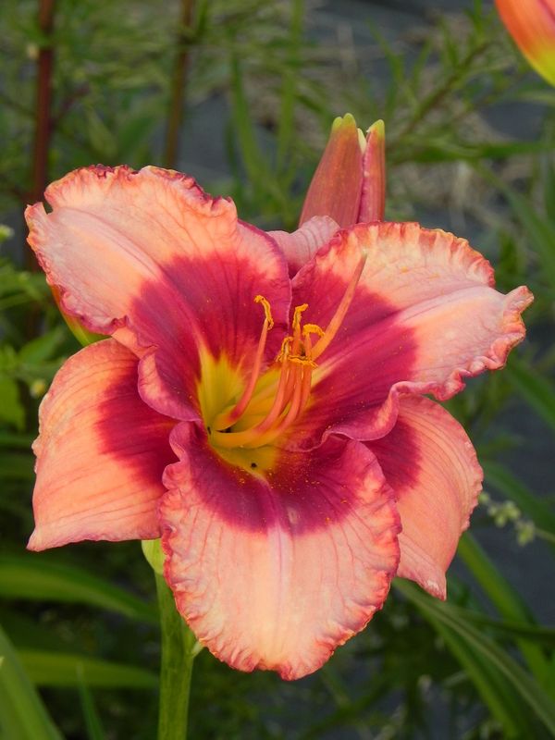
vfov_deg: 10.7
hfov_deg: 8.1
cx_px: 278
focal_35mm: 184
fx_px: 3933
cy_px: 370
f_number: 5.6
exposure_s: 1/25
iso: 160
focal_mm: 32.7
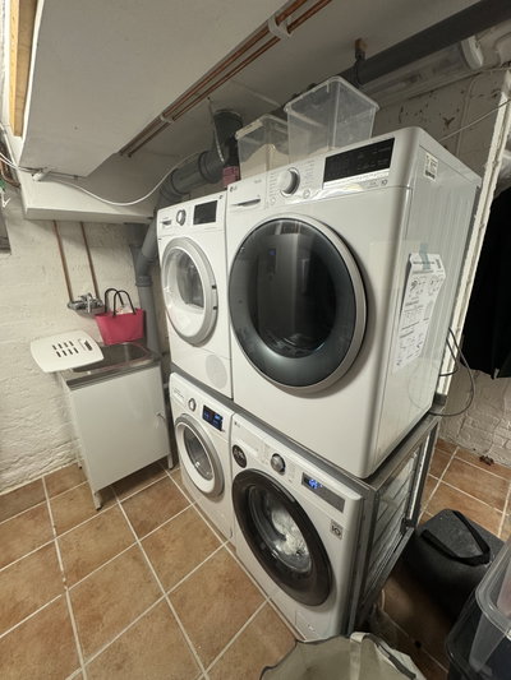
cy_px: 340
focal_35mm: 14
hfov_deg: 85.7
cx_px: 256
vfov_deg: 102.1
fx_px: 275
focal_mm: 2.22
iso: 200
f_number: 2.2
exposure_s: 1/50
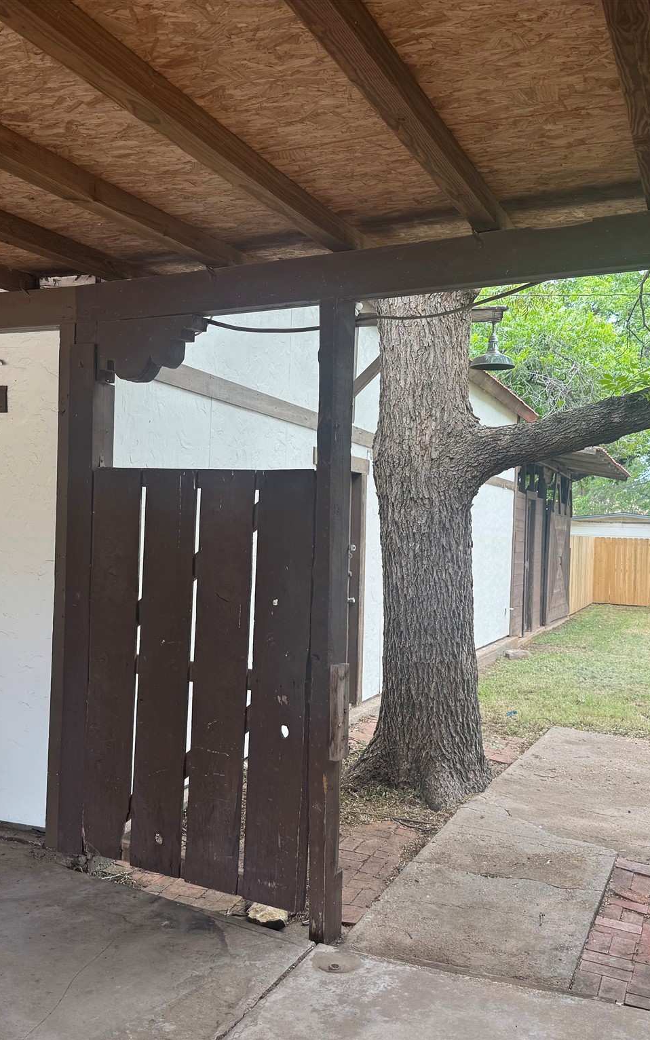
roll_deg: -1.4
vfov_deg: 56.7
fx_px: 963
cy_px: 521
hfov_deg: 37.3
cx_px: 301
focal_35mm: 34
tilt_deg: +0.2
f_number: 1.78
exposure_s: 1/132
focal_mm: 6.76
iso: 50
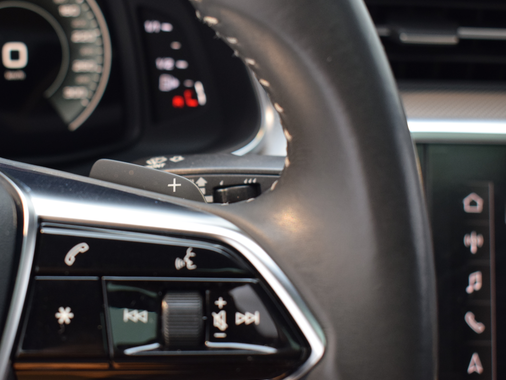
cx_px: 177
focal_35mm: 61
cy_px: 188
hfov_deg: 31.5
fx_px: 892
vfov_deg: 24.0
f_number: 5.6
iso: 1000
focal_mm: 32
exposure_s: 1/30
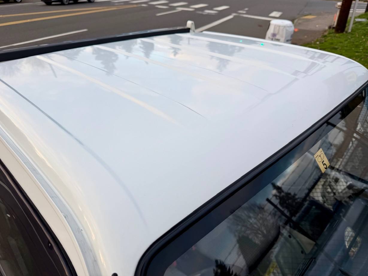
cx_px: 177
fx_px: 266
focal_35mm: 25
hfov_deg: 69.4
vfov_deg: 54.9
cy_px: 133
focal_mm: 6.76
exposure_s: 1/598
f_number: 1.78
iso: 80
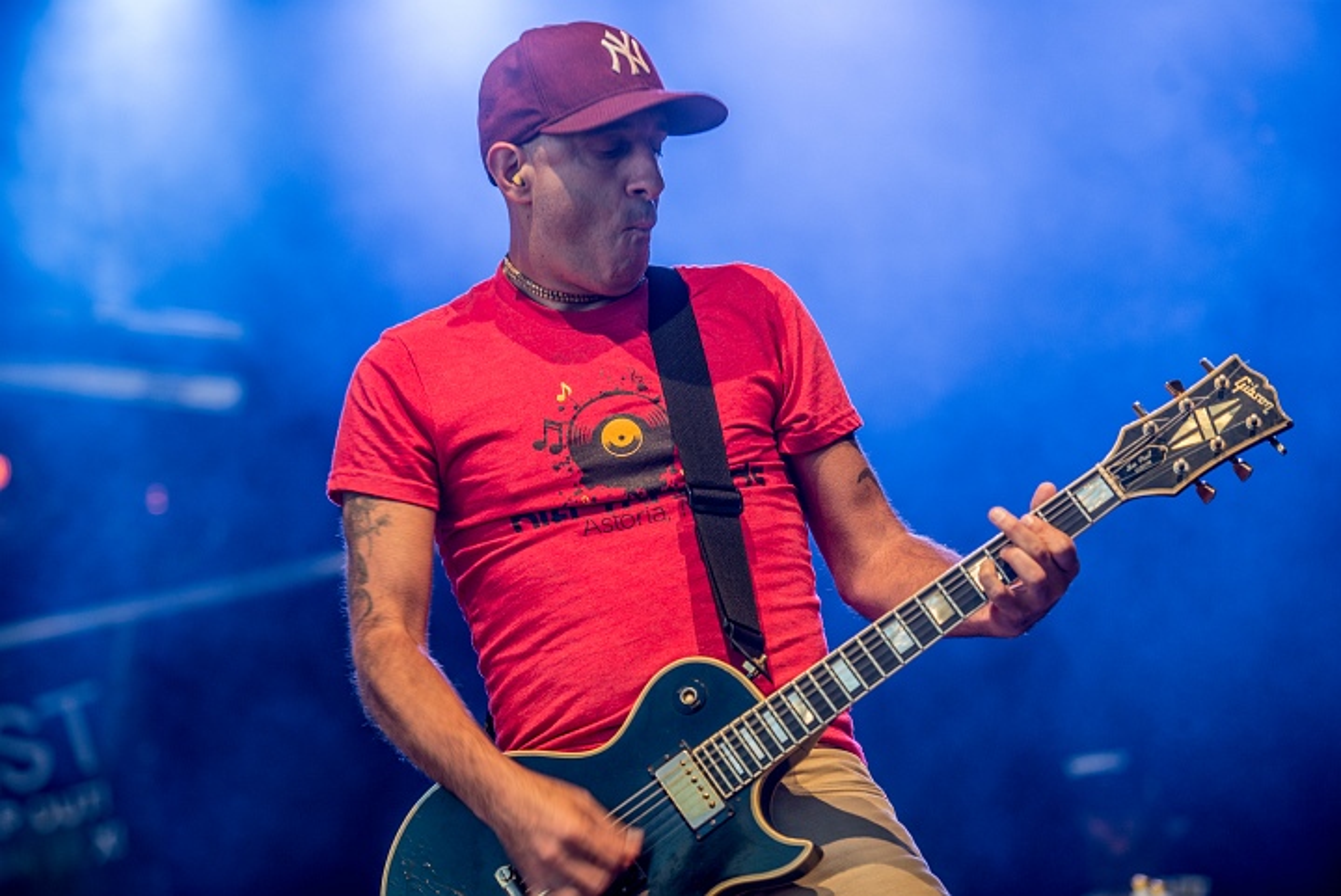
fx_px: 4659
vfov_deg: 11.0
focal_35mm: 125
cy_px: 448
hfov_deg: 16.4
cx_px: 670
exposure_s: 1/100
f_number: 2.8
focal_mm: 125
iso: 250
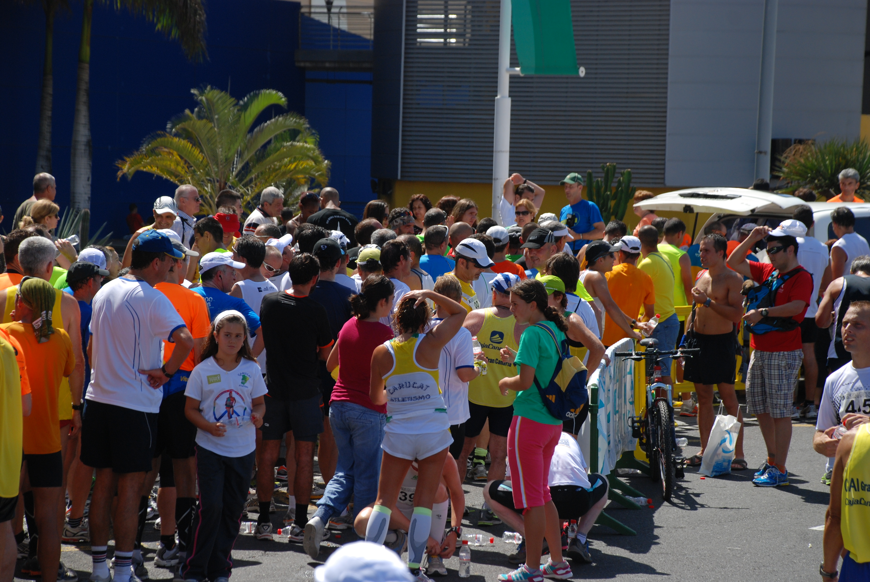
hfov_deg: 16.1
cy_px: 291
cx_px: 435
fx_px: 3085
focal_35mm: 128
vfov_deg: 10.8
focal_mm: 85
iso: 200
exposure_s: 1/640
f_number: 6.3
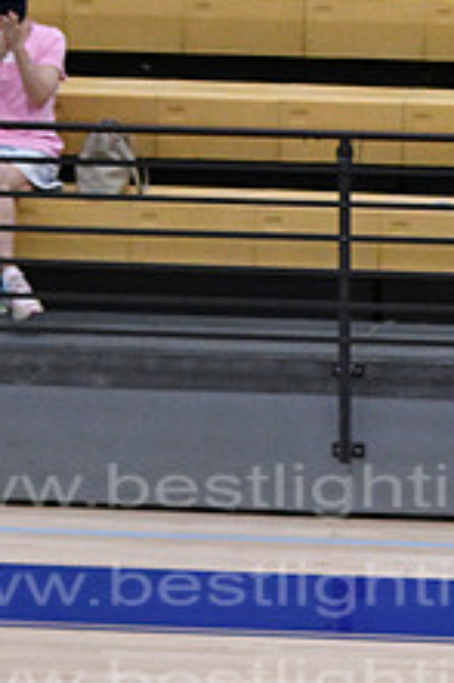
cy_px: 834
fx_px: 7464
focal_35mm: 394
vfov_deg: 5.2
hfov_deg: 3.5
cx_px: 406
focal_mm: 100
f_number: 3.2
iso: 6400
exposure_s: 1/1250
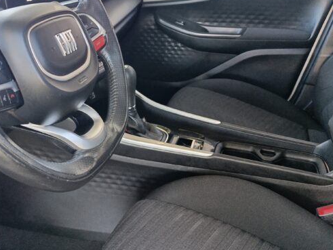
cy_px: 67
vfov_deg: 38.8
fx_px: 347
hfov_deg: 51.0
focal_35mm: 36
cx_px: 132
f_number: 1.6
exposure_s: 1/60
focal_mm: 6.14
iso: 640
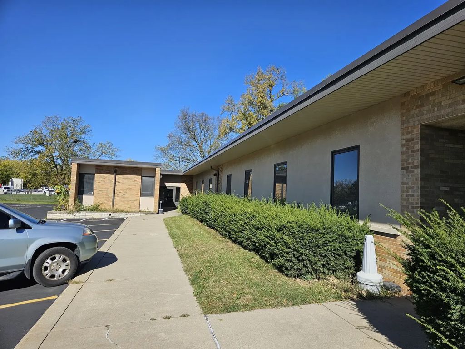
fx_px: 309
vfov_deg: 58.9
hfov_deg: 73.9
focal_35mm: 23
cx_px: 232
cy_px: 174
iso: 25
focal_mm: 5.4
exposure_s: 1/2186
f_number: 1.8
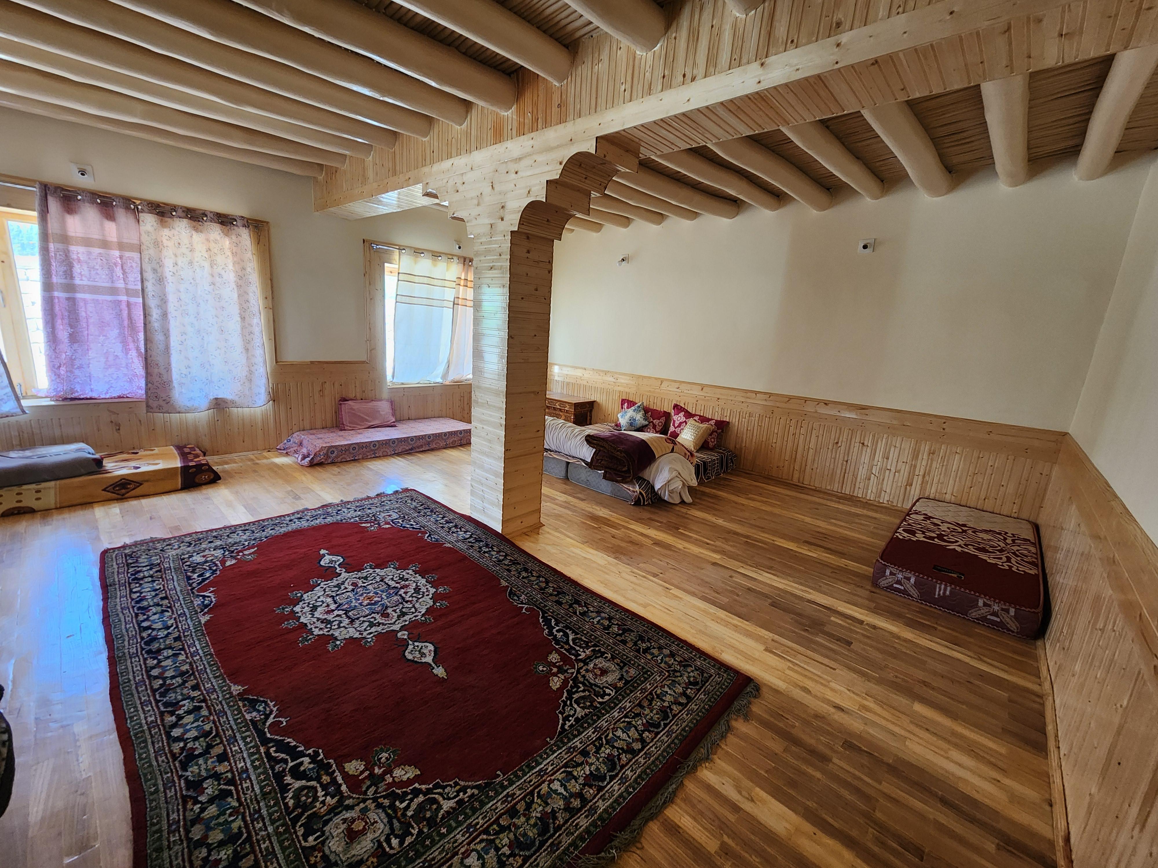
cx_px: 579
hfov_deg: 106.2
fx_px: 435
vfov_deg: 89.9
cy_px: 434
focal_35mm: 13
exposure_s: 1/50
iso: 250
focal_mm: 2.2
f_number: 2.2
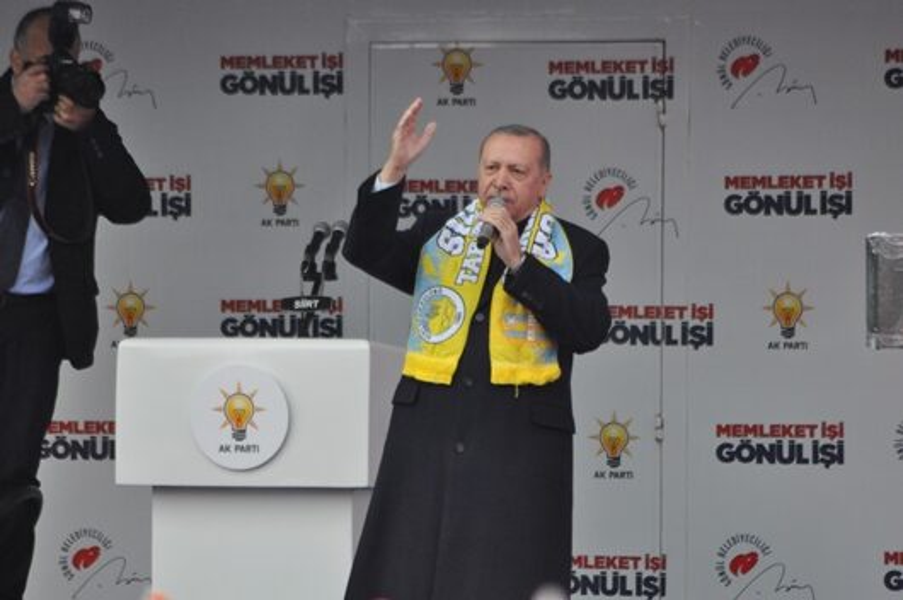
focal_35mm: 450
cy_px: 300
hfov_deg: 4.6
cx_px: 452
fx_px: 11274
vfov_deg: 3.0
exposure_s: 1/125
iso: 1600
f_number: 5.6
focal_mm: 300
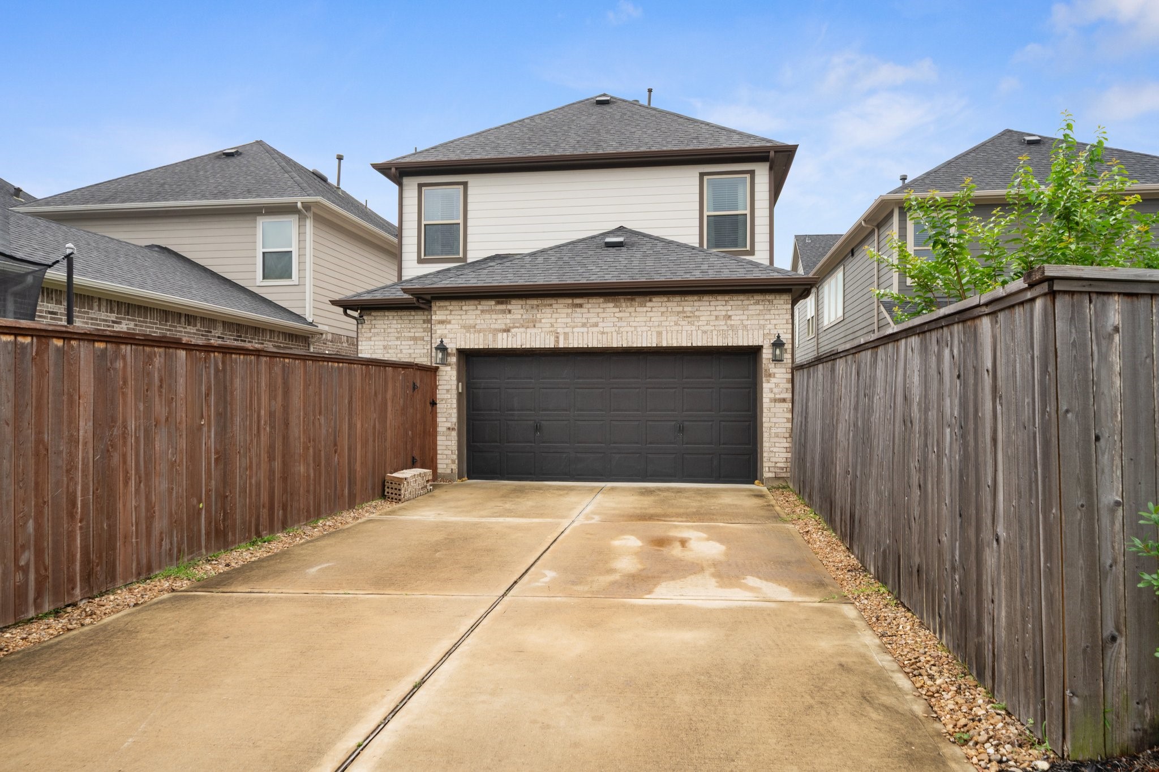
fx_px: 773
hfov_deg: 73.7
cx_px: 580
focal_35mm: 24
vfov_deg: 53.1
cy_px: 386
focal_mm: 24
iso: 320
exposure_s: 1/60
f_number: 10
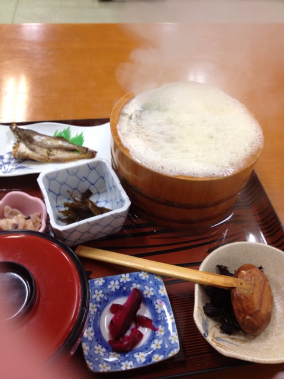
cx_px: 142
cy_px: 190
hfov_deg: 40.7
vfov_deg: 52.6
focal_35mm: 35
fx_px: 383
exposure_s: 1/20
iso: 64
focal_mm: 4.28
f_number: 2.4
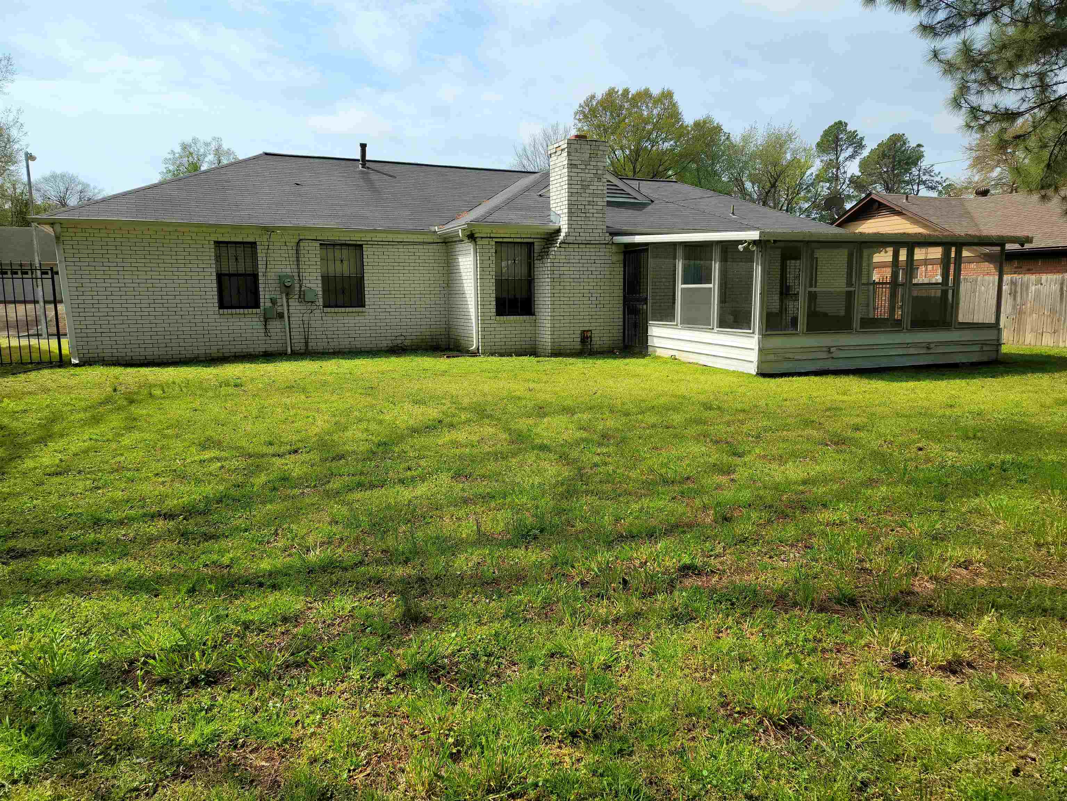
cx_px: 534
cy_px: 400
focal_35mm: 25
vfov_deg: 54.9
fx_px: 771
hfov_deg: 69.4
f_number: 1.8
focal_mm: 7
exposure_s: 1/1250
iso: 20
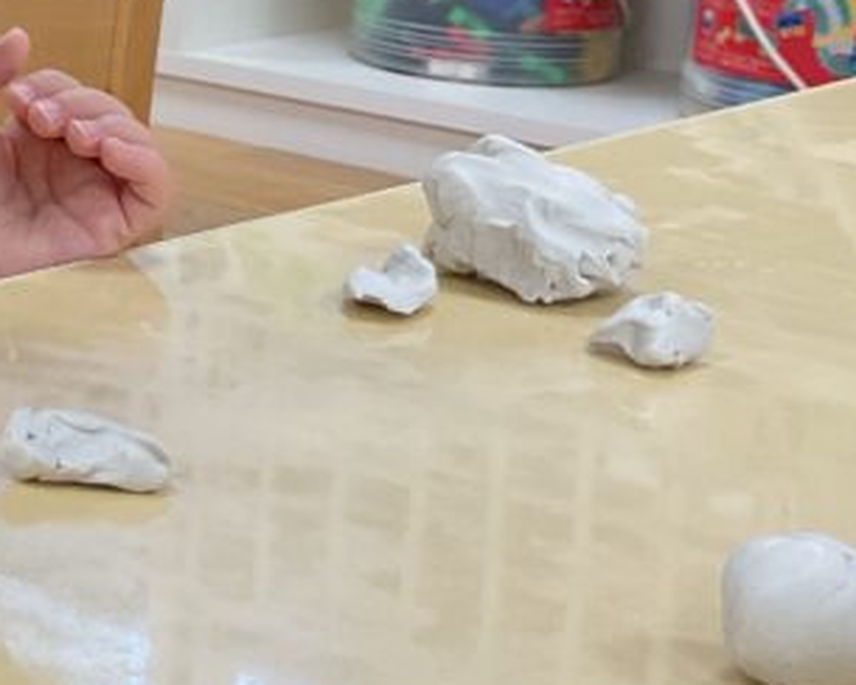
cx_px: -511
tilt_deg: -10.0
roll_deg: +0.3
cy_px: -42
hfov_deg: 17.6
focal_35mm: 95
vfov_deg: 15.8
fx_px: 2407
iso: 64
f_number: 1.8
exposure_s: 1/120
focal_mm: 3
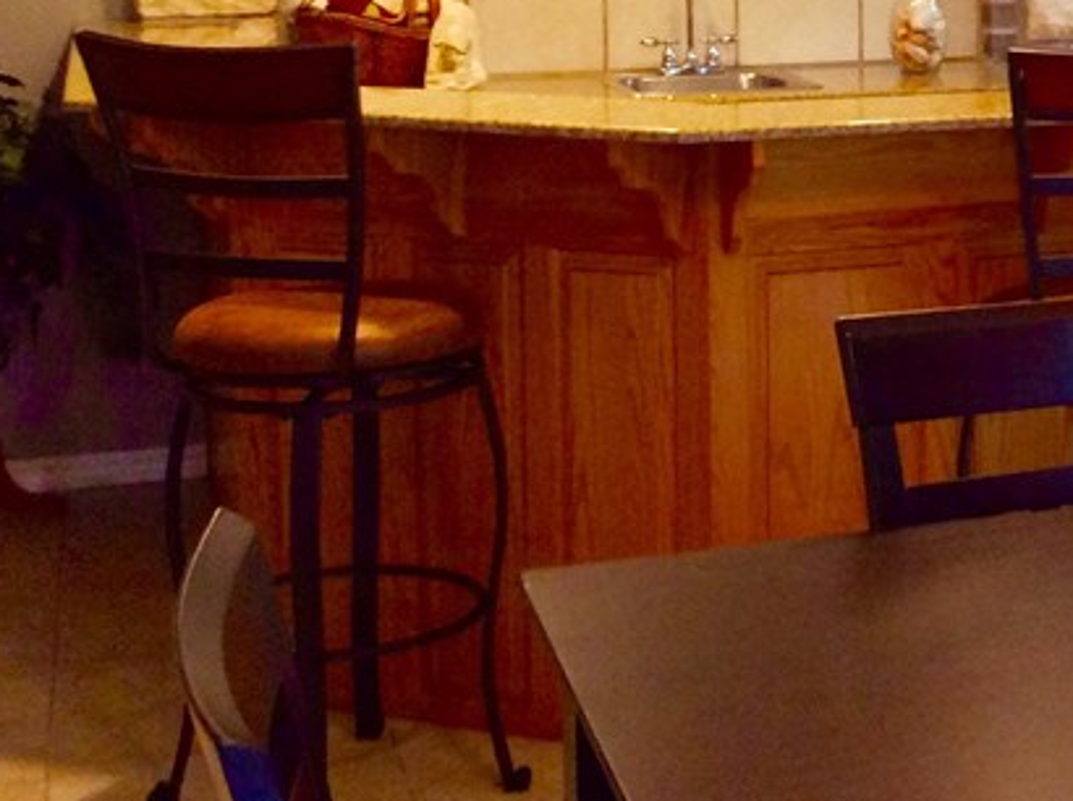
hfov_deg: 22.8
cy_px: 42
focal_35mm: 80
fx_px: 2475
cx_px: 1225
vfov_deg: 18.0
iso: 160
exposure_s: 1/24
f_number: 2.4
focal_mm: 3.3
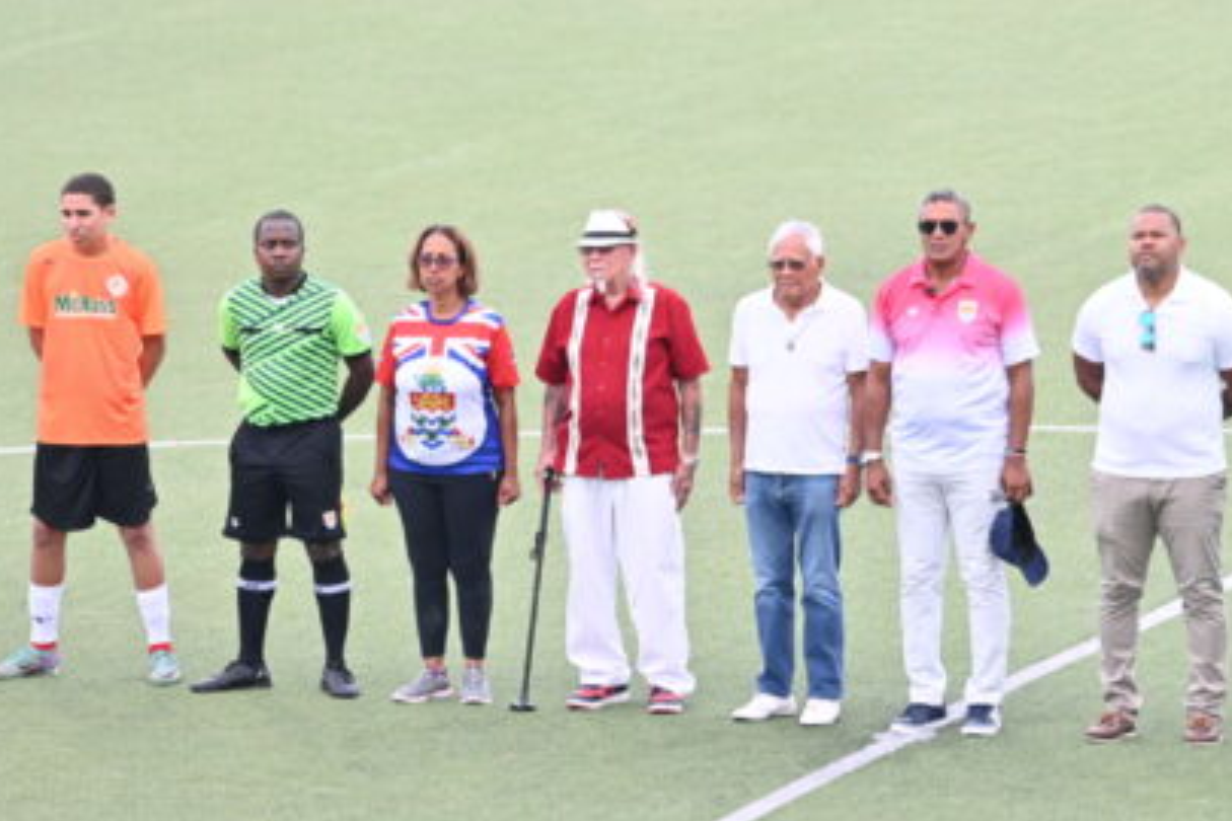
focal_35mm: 467
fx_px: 15981
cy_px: 417
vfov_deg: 2.9
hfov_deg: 4.4
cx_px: 843
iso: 1600
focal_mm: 200
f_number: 3.2
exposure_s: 1/2500
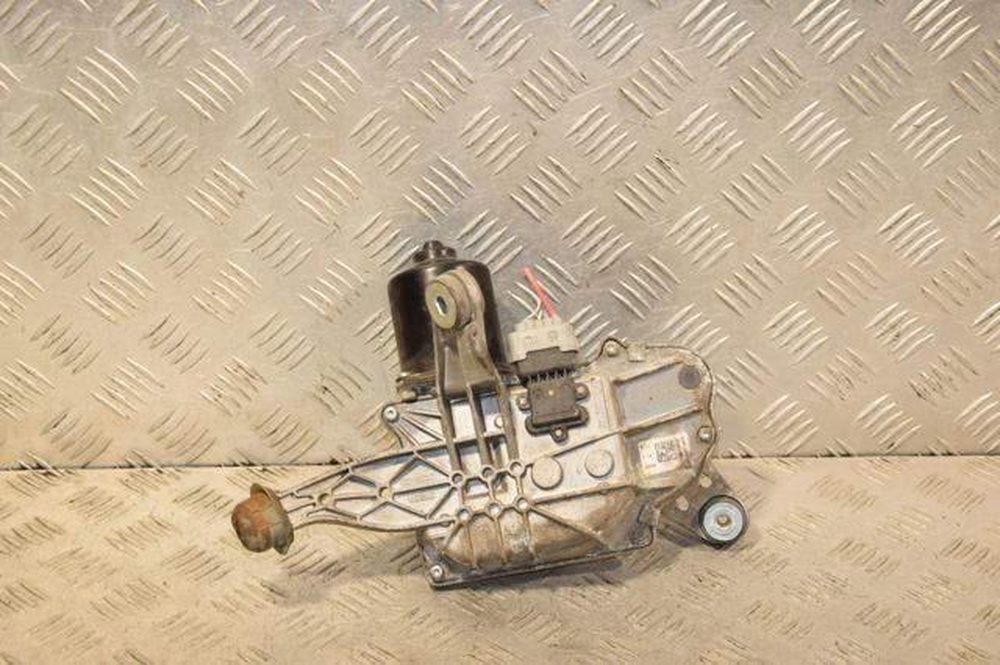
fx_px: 1999
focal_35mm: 72
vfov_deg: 18.9
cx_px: 500
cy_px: 332
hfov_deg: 28.1
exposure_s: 1/200
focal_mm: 48
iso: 800
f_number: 6.3
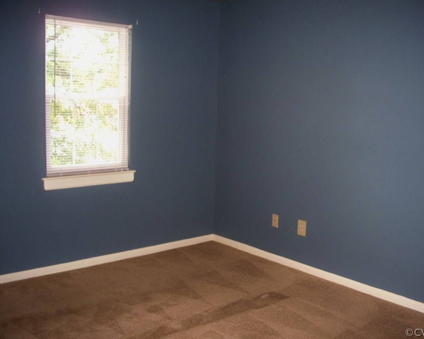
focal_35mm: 37
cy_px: 168
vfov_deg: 40.1
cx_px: 227
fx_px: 464
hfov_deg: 49.0
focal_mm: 7.54
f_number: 2.8
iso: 250
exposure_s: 1/30
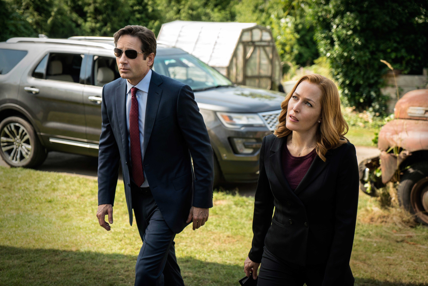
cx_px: 214
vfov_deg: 19.7
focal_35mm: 69
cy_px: 143
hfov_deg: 29.2
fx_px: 820
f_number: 4.5
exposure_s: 1/250
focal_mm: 69
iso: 200
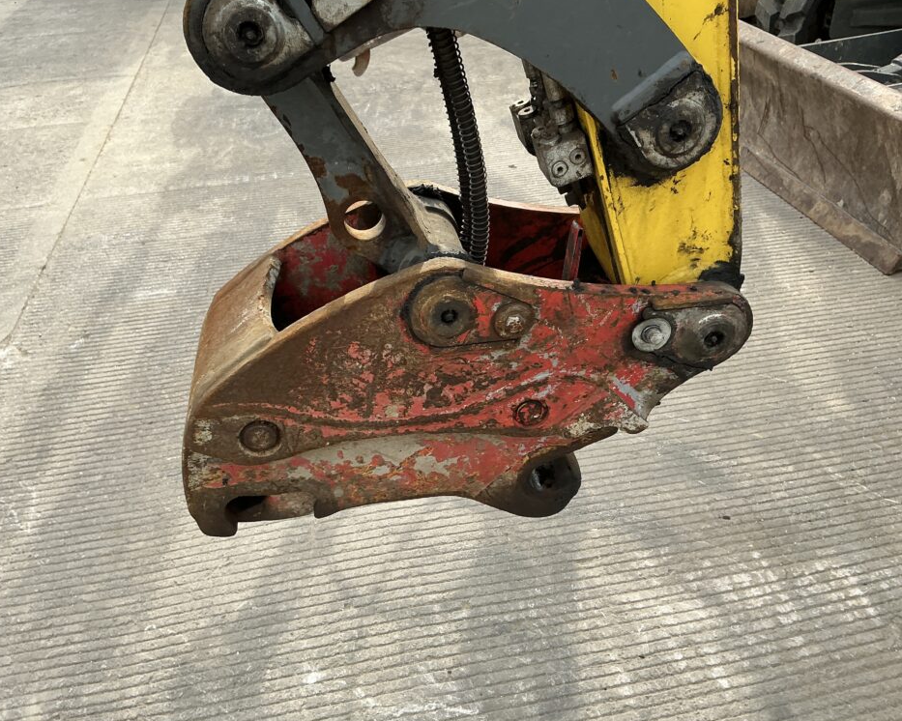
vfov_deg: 48.5
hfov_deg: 58.8
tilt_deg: -29.6
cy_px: 358
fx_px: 801
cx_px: 439
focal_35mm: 30
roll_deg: +1.7
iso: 25
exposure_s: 1/545
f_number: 1.8
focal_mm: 3
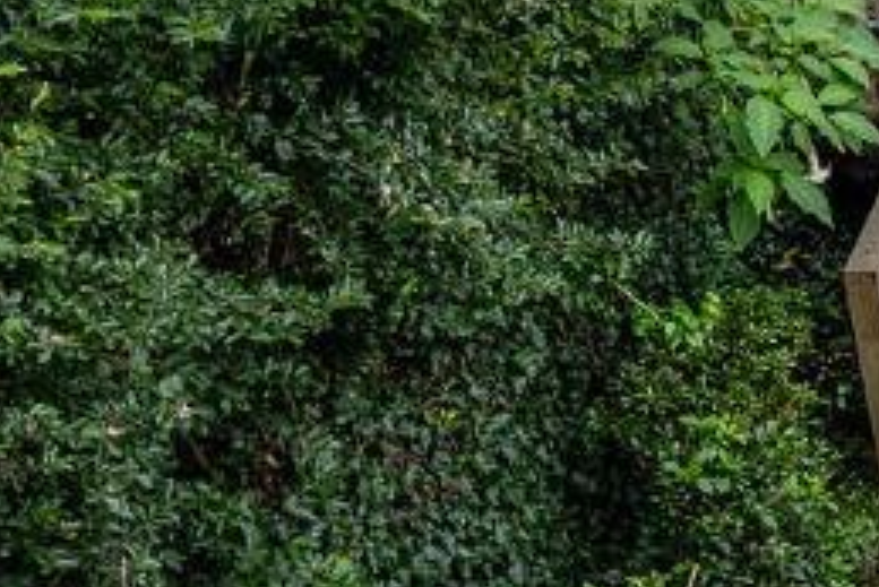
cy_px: 304
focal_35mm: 81
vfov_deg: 16.9
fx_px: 1979
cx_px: 1429
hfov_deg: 20.3
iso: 100
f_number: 8
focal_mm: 14
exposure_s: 1/40
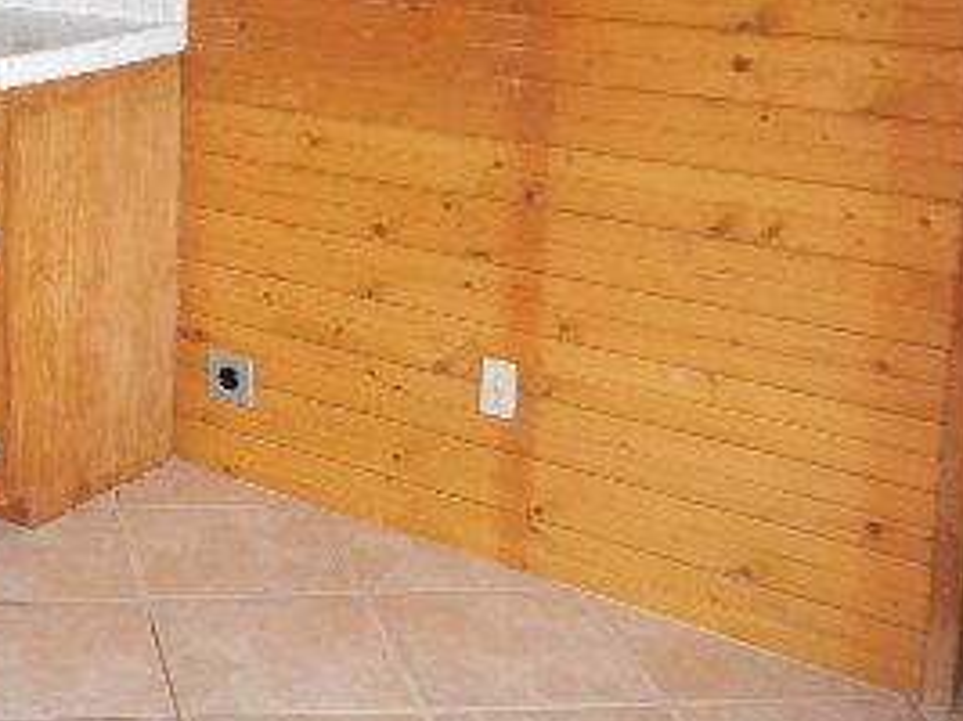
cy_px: 54
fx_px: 1668
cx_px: 4
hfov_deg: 30.0
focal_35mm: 60
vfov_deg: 23.7
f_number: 3.7
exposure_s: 1/30
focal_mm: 4.5
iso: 320
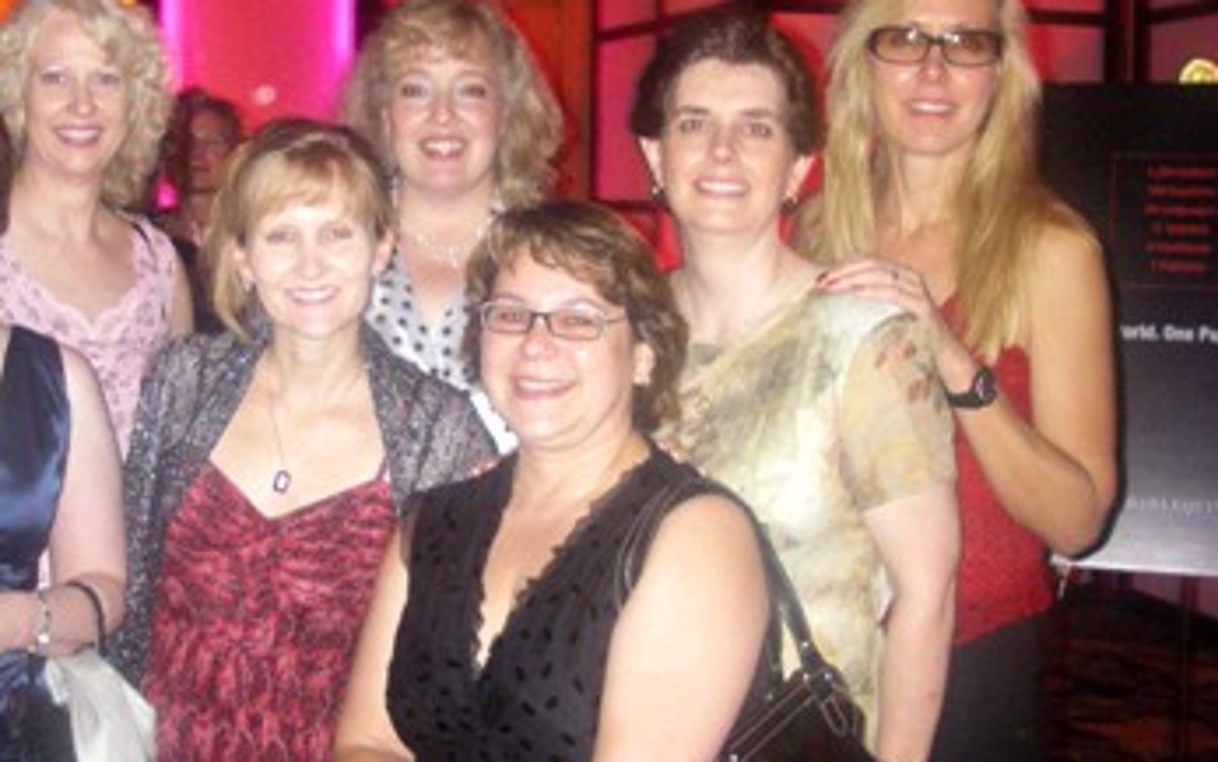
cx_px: 463
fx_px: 1726
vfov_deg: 24.9
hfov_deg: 38.6
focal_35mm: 52
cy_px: 330
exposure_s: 1/40
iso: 400
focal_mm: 6.3
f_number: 3.3
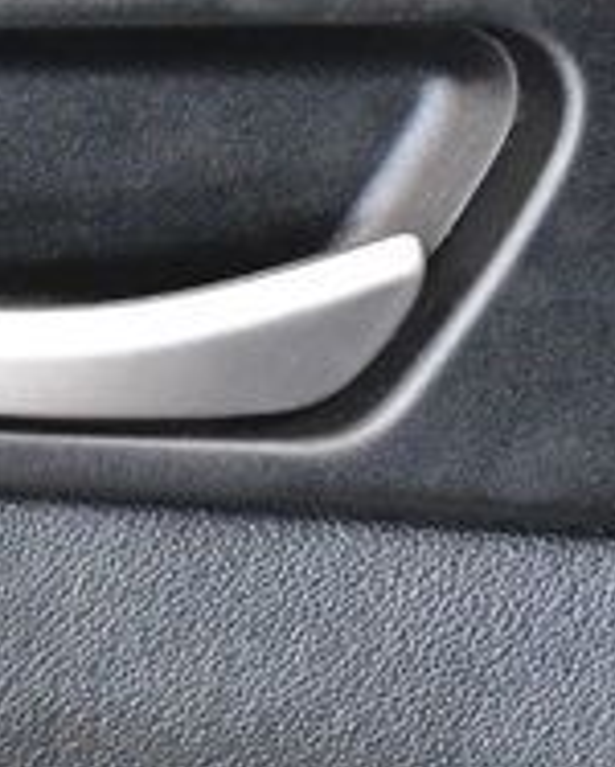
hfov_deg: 3.9
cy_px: 1296
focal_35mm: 385
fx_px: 8745
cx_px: -1152
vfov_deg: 5.0
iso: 2500
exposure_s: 1/80
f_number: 7.1
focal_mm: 50
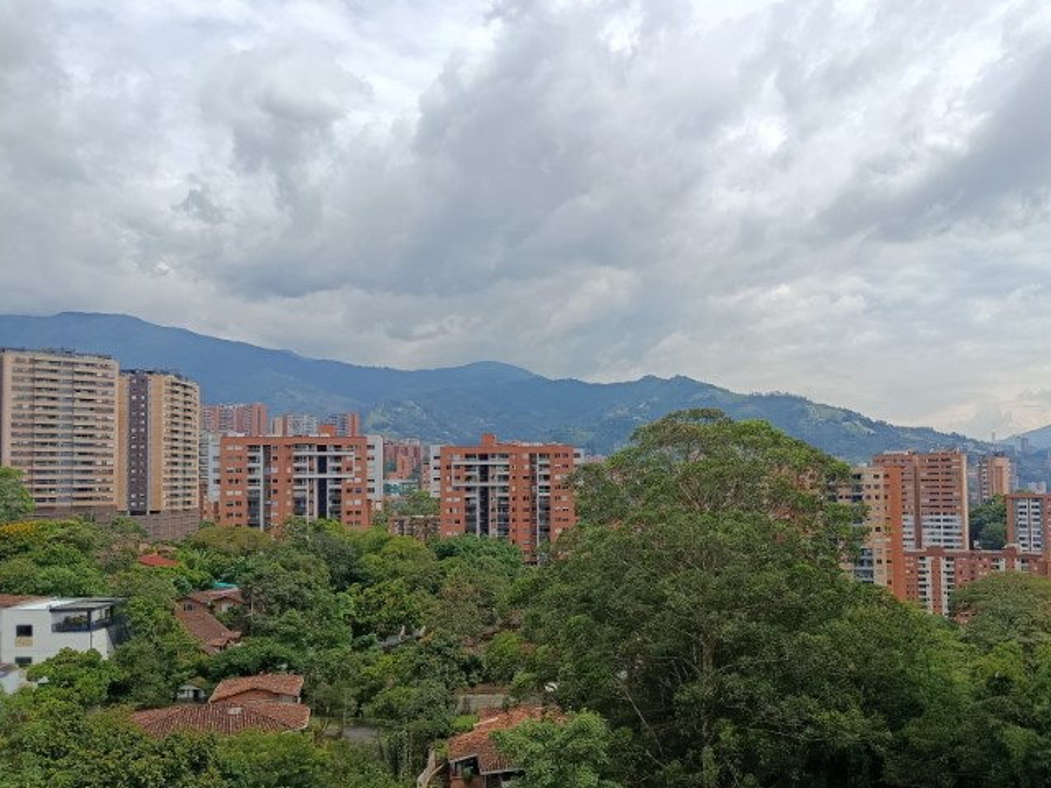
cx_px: 645
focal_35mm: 30
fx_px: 911
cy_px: 445
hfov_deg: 59.3
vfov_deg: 46.7
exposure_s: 1/737
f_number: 1.7
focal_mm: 5.24
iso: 51
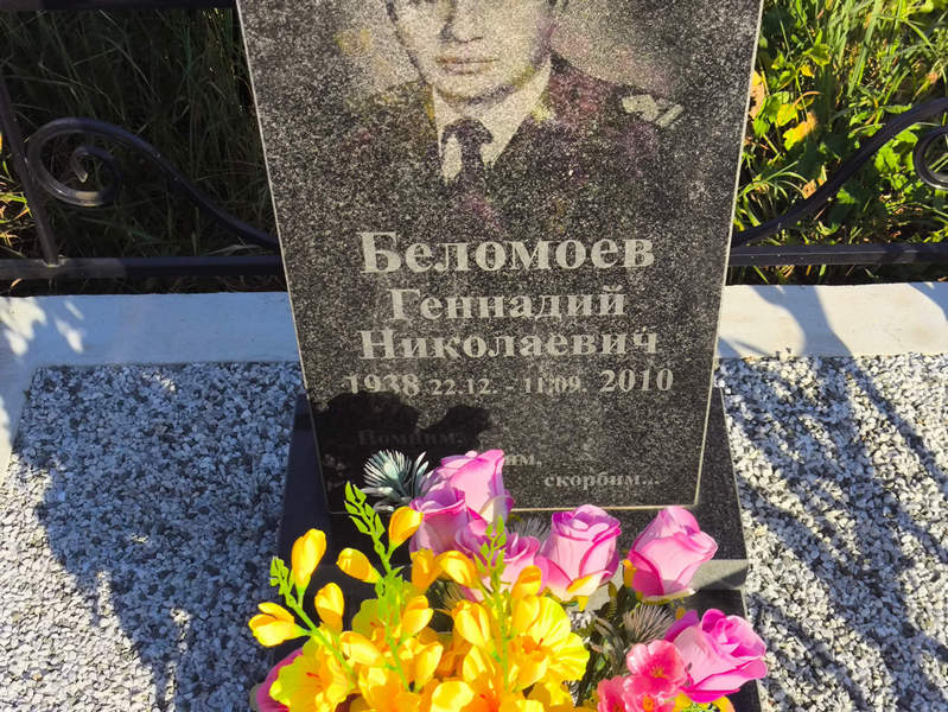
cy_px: 356
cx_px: 474
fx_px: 1370
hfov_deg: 38.2
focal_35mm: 50
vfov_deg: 29.1
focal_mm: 4.71
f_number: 1.7
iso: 50
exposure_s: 1/1544
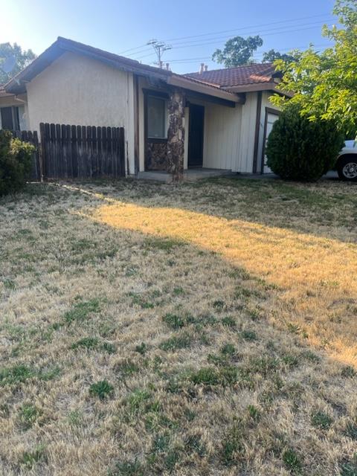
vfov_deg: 67.3
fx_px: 358
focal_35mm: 26
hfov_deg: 53.1
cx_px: 178
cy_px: 238
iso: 50
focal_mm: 5.1
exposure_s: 1/737
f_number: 1.6
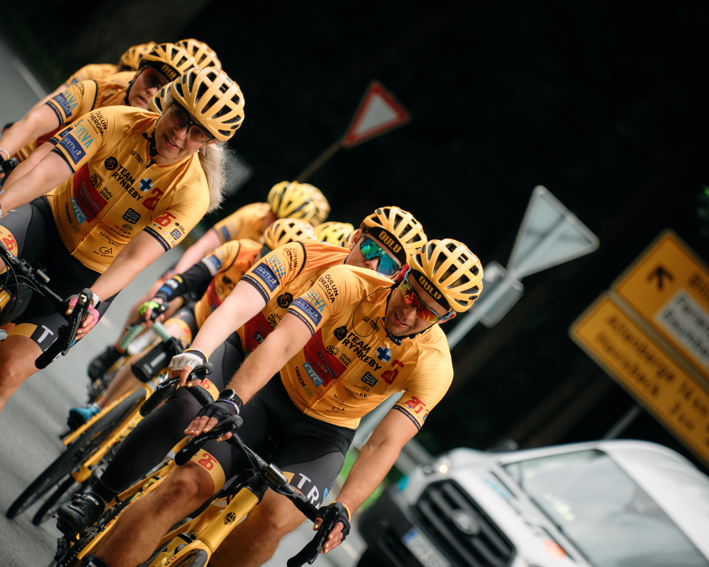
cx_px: 341
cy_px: 283
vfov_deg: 4.8
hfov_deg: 6.0
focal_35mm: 322
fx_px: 6757
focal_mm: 190.3
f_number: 4.8
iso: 3200
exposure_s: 1/2000
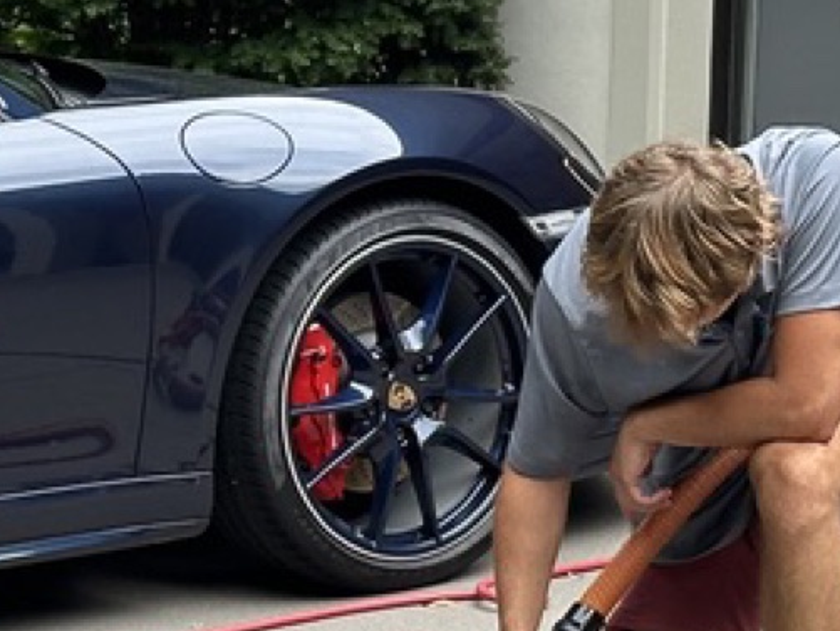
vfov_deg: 8.1
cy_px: 295
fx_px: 4466
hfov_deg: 10.5
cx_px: -297
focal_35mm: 184
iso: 64
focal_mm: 6.86
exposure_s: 1/421
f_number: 1.78
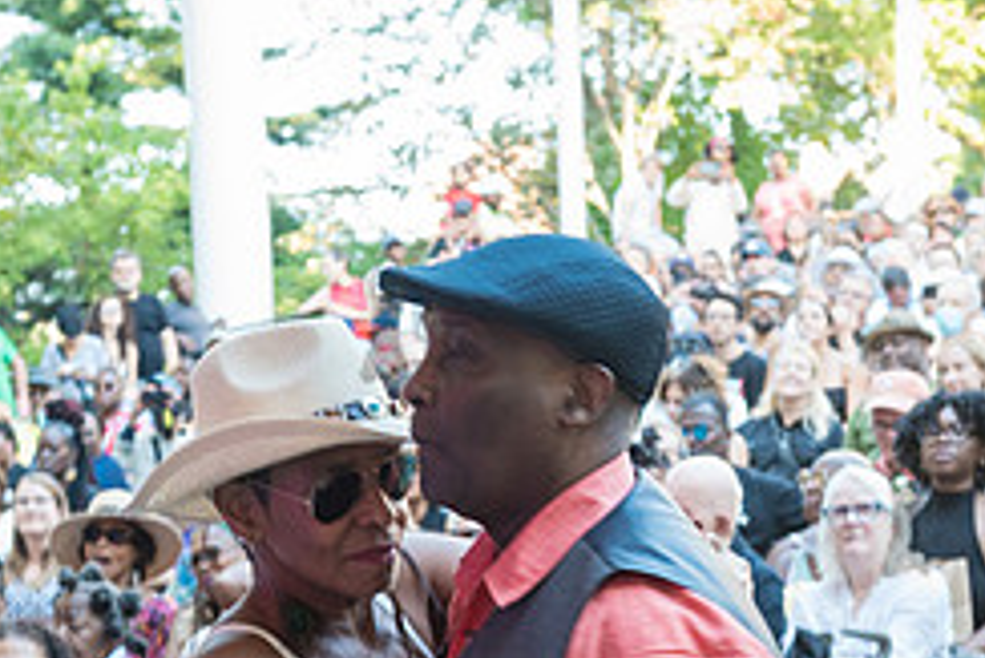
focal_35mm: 107
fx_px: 2929
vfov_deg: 12.6
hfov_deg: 19.1
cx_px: 384
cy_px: 700
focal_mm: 45
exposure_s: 1/100
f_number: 4
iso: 1000
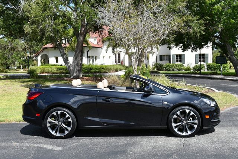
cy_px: 80
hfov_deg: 41.1
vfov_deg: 28.1
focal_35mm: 48
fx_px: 318
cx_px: 119
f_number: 8
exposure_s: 1/250
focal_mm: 24
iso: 125
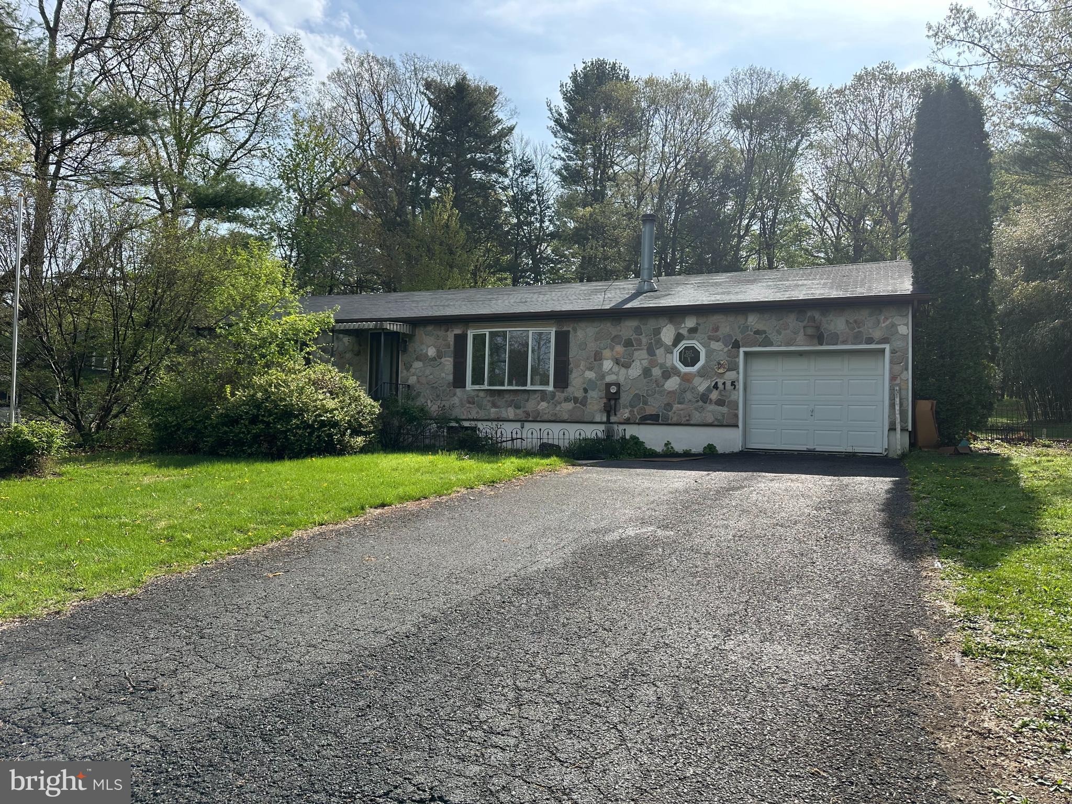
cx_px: 536
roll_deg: -1.7
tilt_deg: +1.6
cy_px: 402
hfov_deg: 71.6
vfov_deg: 56.8
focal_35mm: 24
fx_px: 743
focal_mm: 6.86
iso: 80
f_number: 1.78
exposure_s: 1/2591
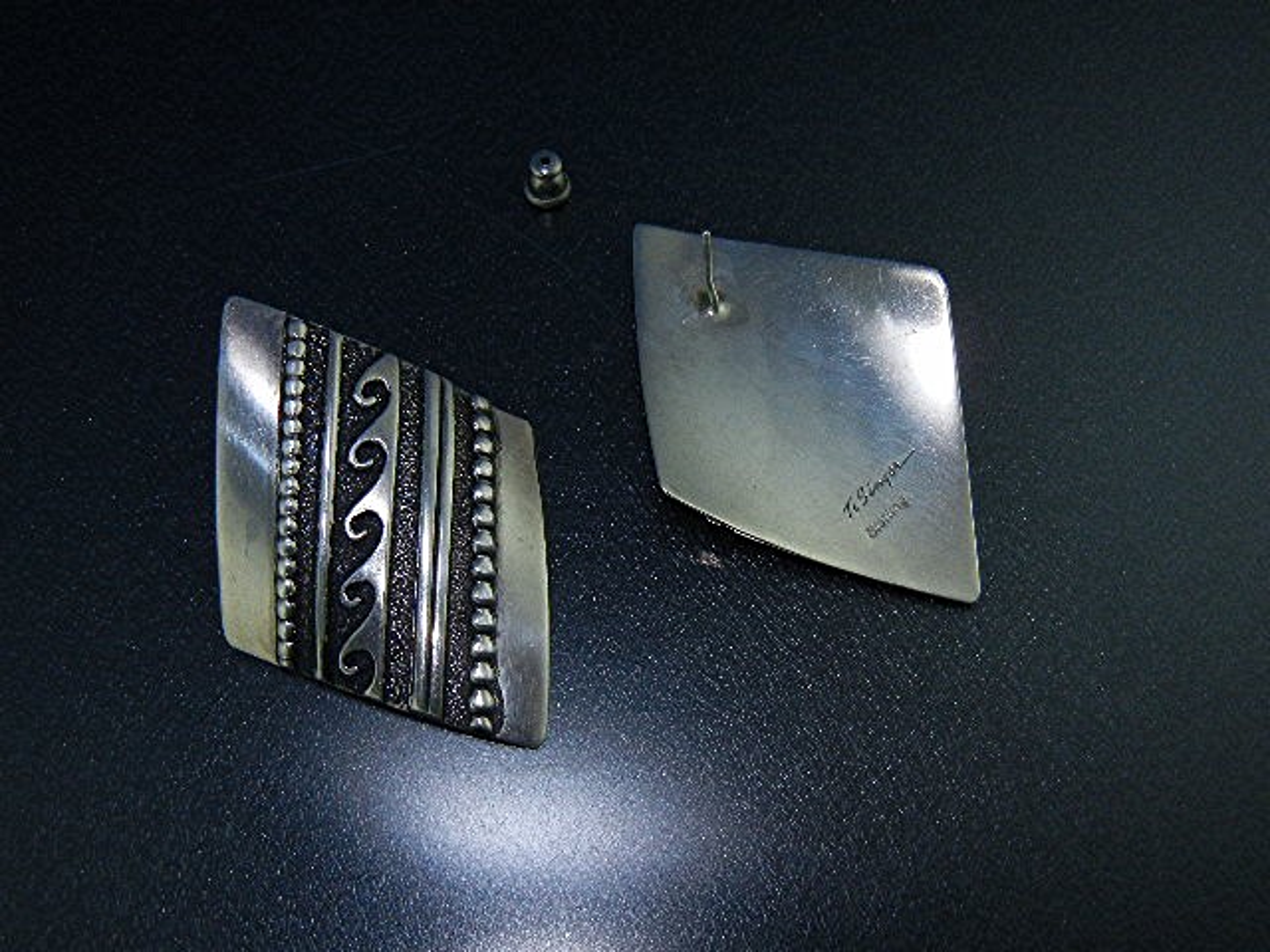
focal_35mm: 45
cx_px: 635
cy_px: 476
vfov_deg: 32.2
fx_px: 1651
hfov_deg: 42.1
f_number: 7.6
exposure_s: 1/30
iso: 224
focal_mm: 8.1
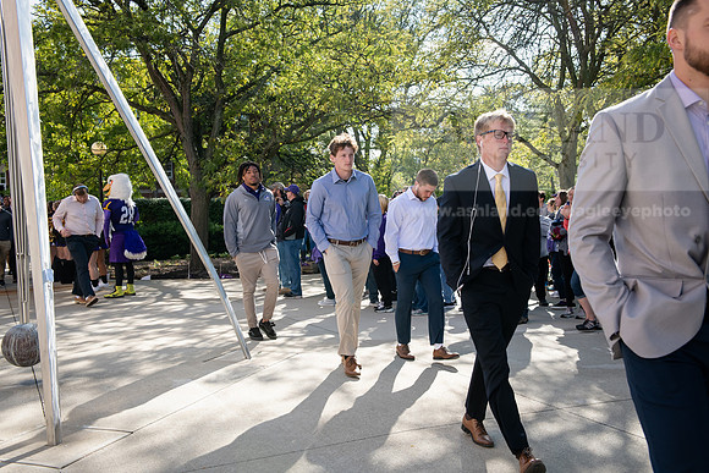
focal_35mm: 38
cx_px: 354
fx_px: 749
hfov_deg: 50.7
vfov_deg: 35.1
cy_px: 236
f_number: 6.3
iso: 400
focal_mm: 38
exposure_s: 1/640
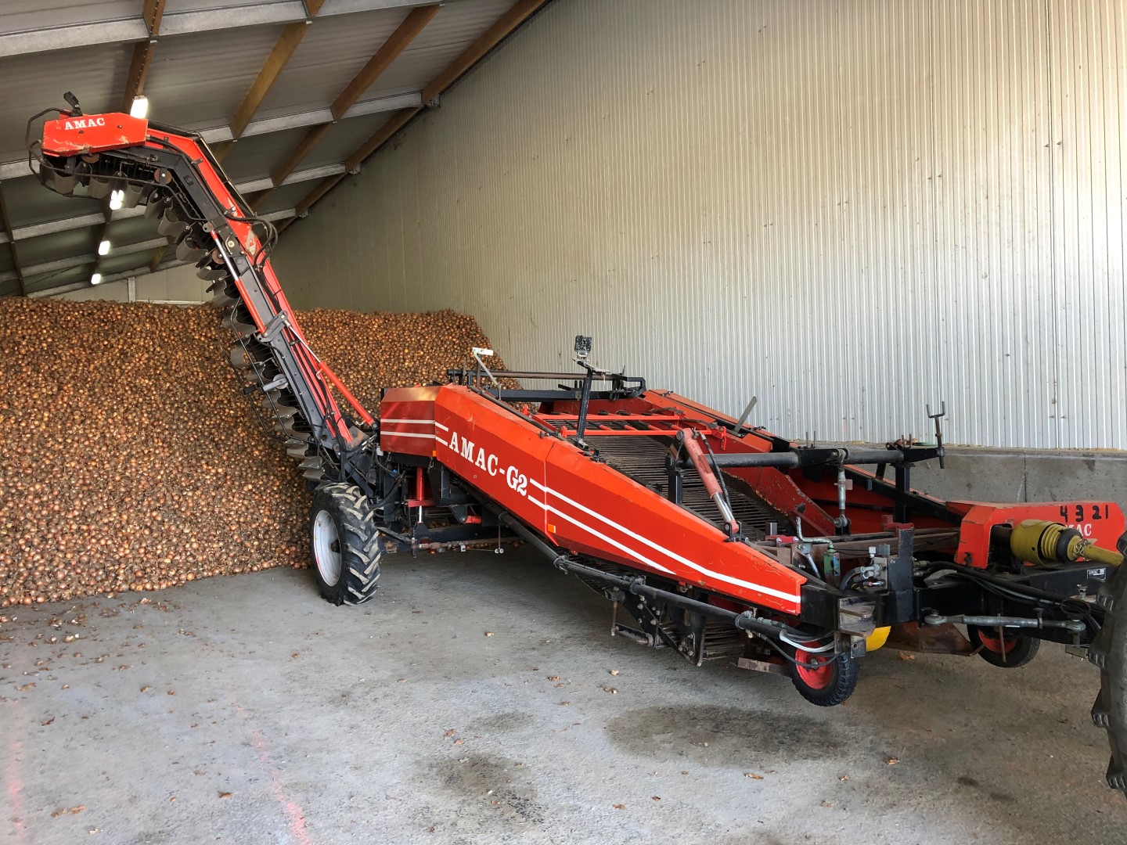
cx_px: 564
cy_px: 422
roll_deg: +2.3
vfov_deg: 49.7
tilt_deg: -0.6
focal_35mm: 28
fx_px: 912
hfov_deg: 63.4
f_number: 1.8
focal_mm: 4
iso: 40
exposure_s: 1/17
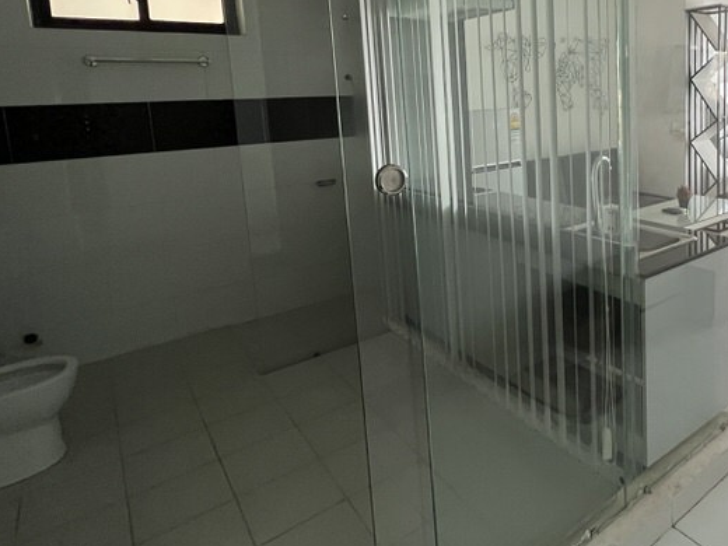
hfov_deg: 66.6
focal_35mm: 24
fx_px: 505
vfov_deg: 55.1
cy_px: 162
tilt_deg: -7.4
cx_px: 556
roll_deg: +2.4
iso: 500
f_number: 1.8
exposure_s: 1/60
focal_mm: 1.57
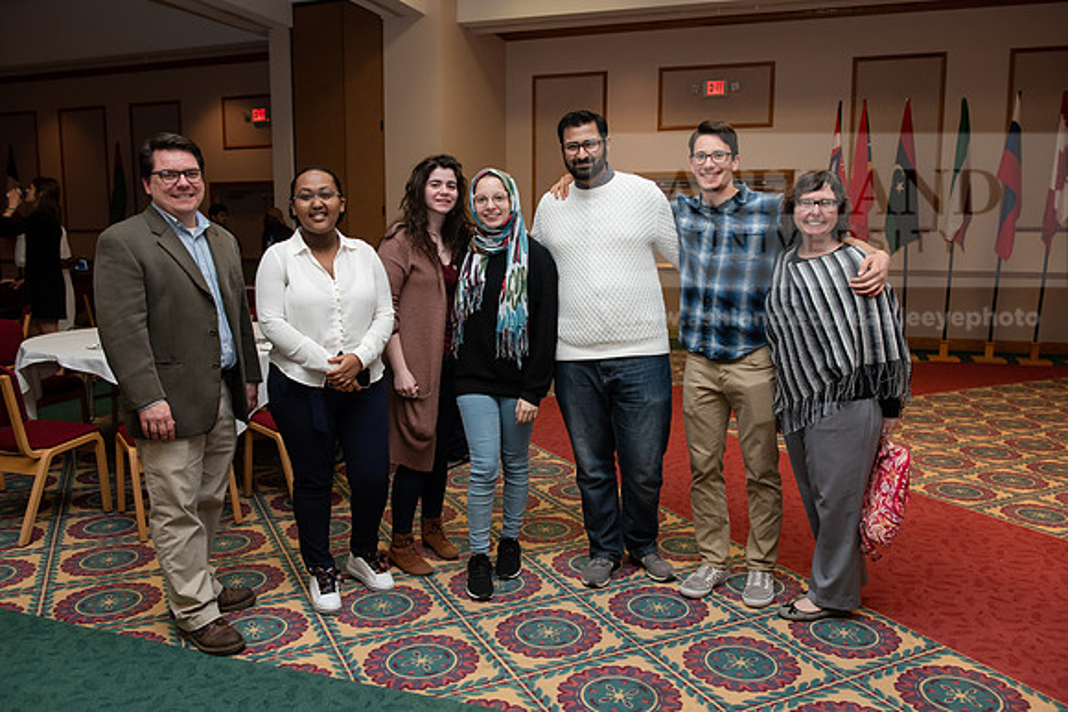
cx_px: 534
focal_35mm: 28
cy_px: 356
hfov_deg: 65.5
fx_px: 831
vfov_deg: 46.4
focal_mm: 28
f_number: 5.6
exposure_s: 1/200
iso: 1600
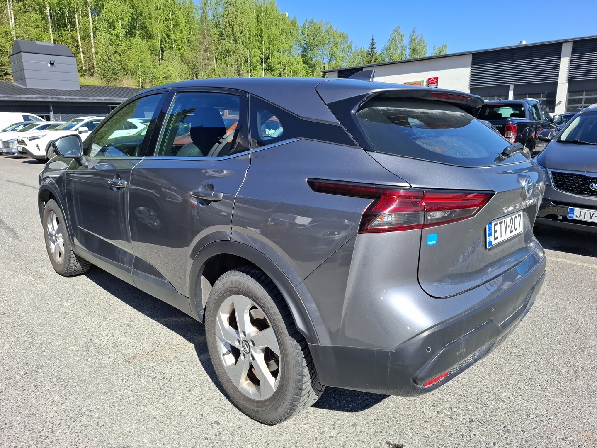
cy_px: 224
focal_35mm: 23
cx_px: 298
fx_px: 397
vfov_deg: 58.9
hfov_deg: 73.9
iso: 50
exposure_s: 1/1225
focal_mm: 5.54
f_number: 1.8
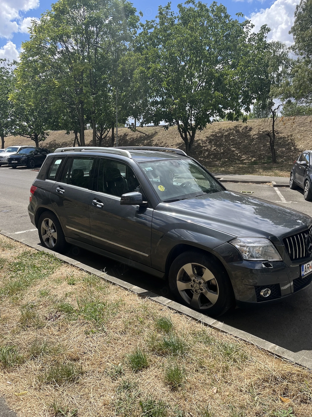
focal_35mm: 26
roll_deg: -1.1
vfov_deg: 67.3
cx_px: 156
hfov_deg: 53.0
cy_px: 208
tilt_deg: -9.6
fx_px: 313
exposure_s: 1/2222
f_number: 1.6
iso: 50
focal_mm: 5.1
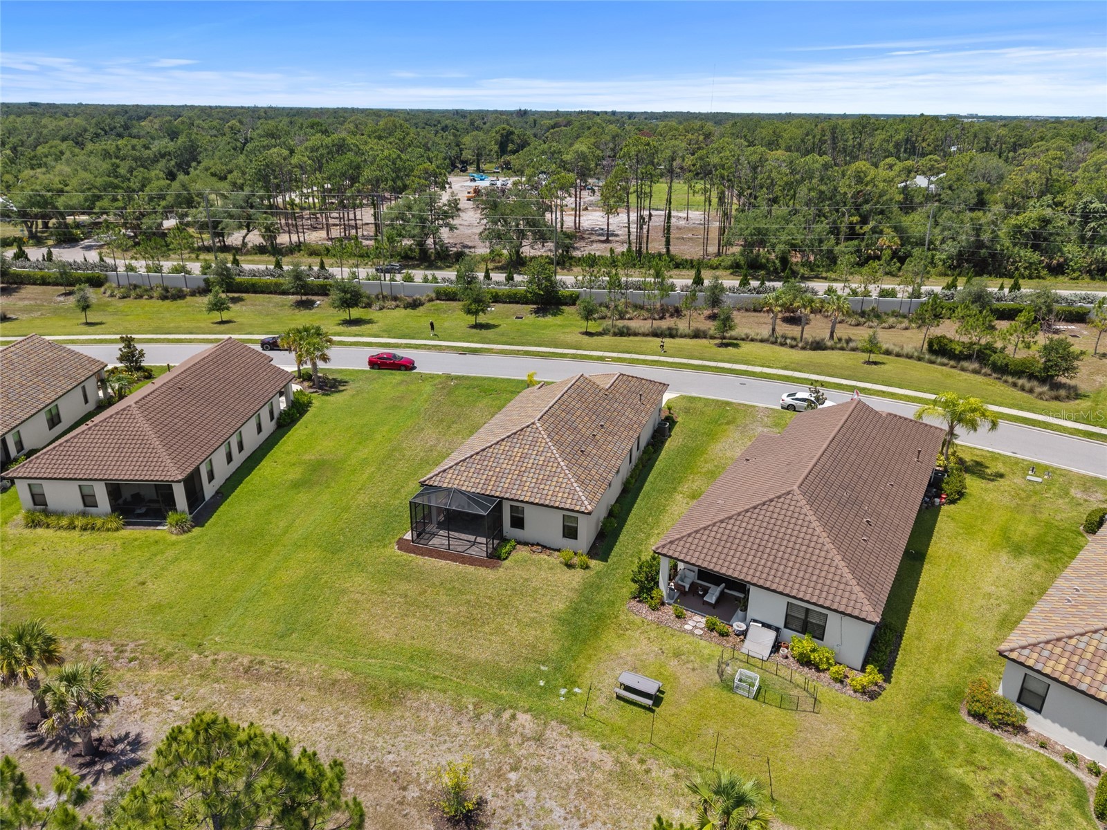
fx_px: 768
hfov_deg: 71.6
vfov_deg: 56.8
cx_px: 554
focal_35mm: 24
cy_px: 415
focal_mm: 8.67
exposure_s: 1/2000
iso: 140
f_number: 1.8
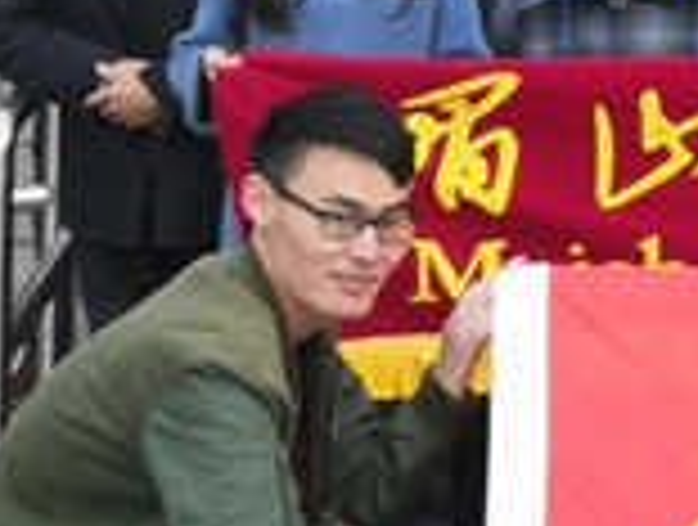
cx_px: 1092
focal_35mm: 164
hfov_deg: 11.5
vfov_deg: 8.9
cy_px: -166
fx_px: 3315
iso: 80
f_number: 1.8
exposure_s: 1/120
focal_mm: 3.95
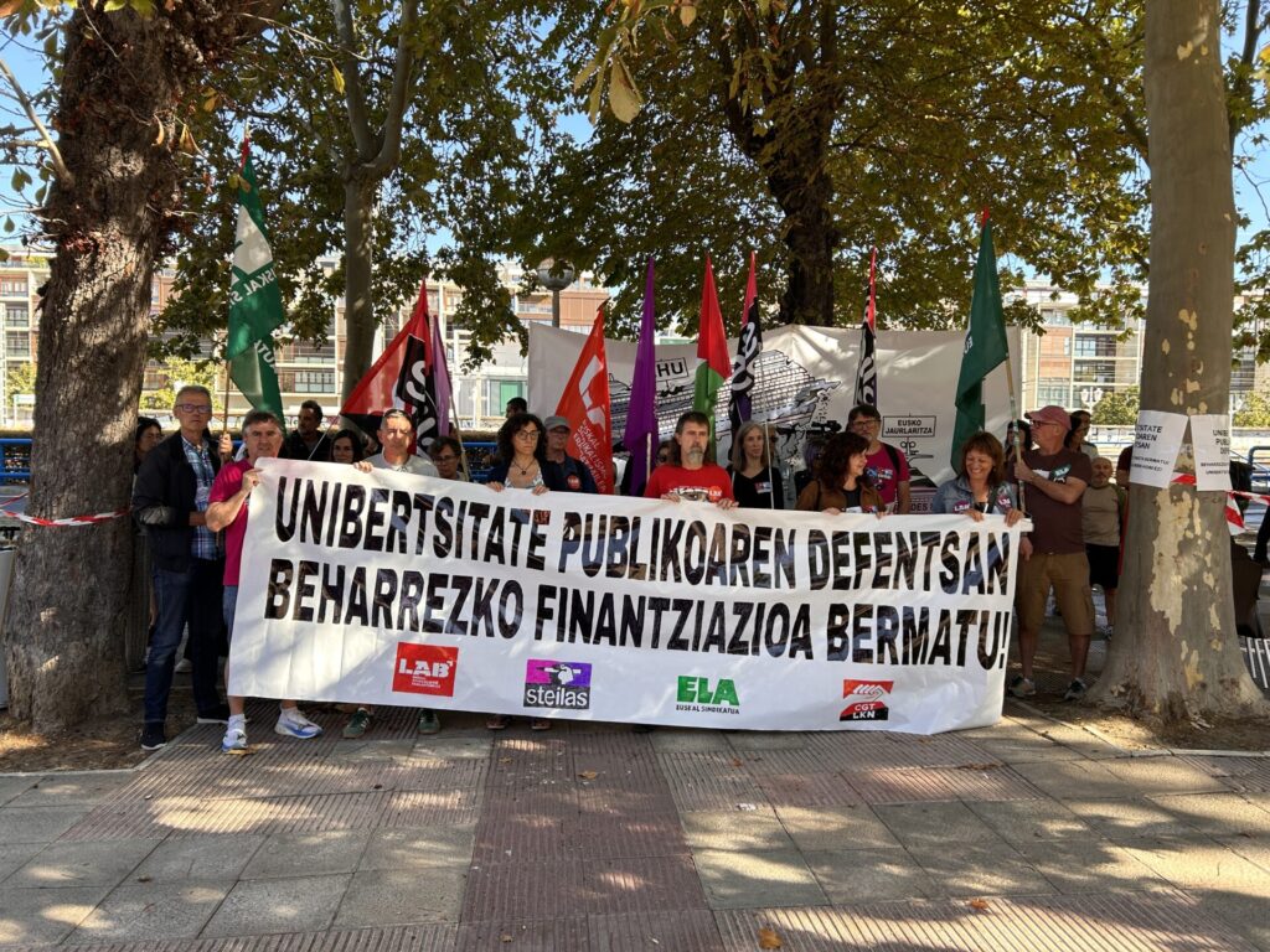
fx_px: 954
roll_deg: -0.9
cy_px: 476
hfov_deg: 67.3
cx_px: 635
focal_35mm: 26
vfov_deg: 53.1
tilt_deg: -2.4
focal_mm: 5.7
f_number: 1.5
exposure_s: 1/419
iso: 50
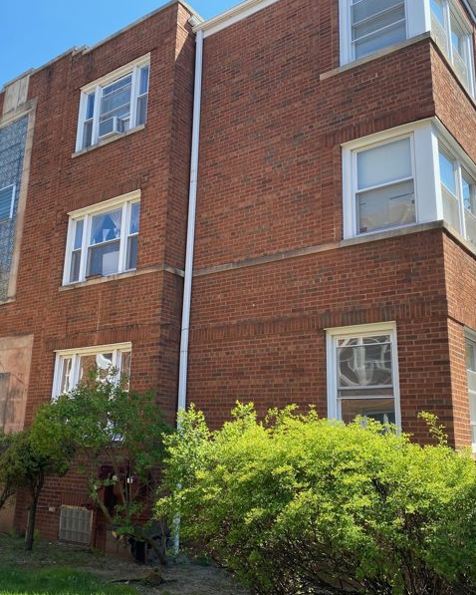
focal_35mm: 34
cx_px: 208
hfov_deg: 43.3
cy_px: 297
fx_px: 598
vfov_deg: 52.8
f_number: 1.8
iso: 32
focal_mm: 4.25
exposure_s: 1/648
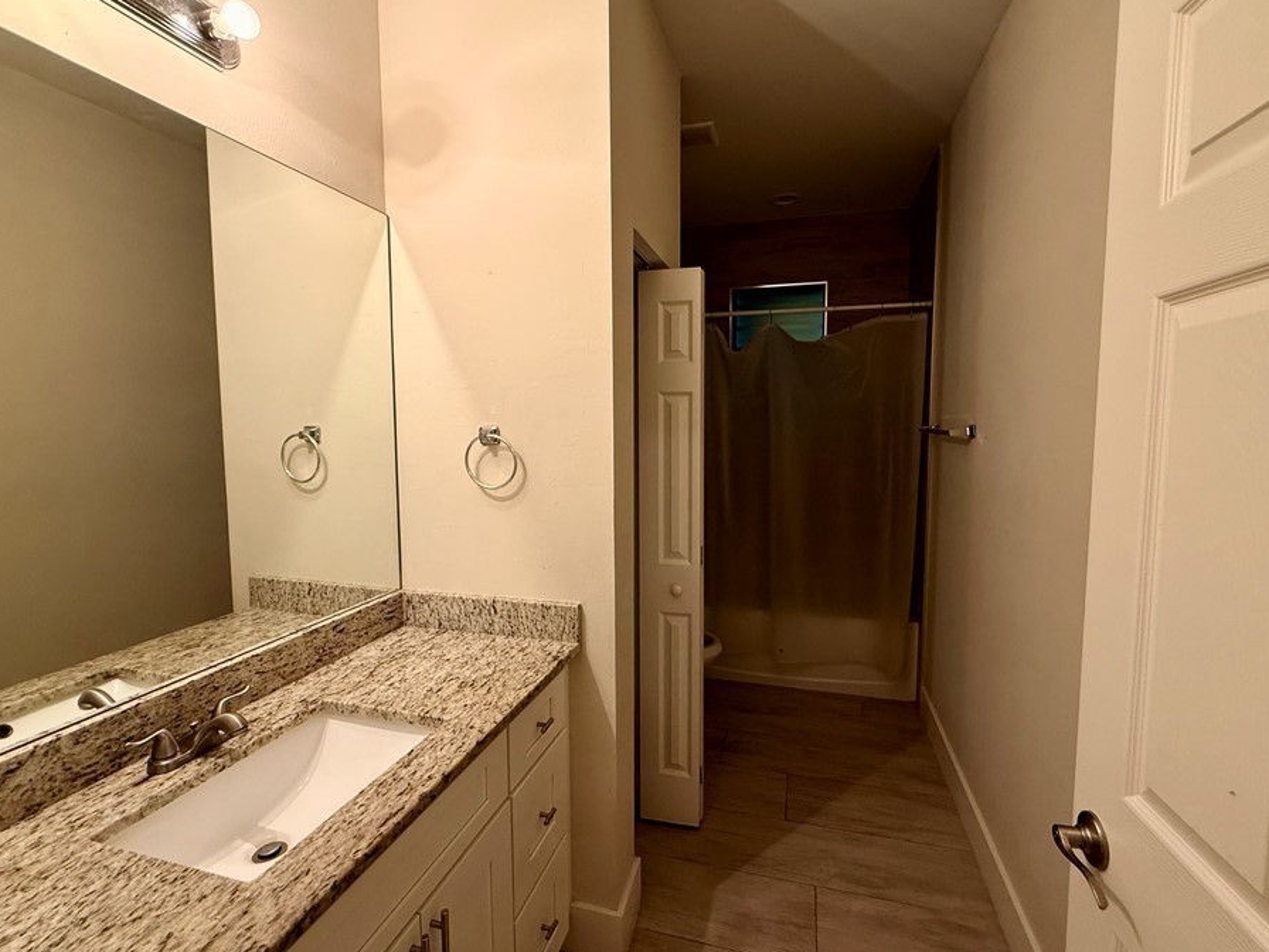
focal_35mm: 16
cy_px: 468
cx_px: 649
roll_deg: -0.2
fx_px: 587
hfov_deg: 94.5
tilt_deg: -3.6
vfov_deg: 78.1
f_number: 2.2
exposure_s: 1/60
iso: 200
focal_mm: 2.22
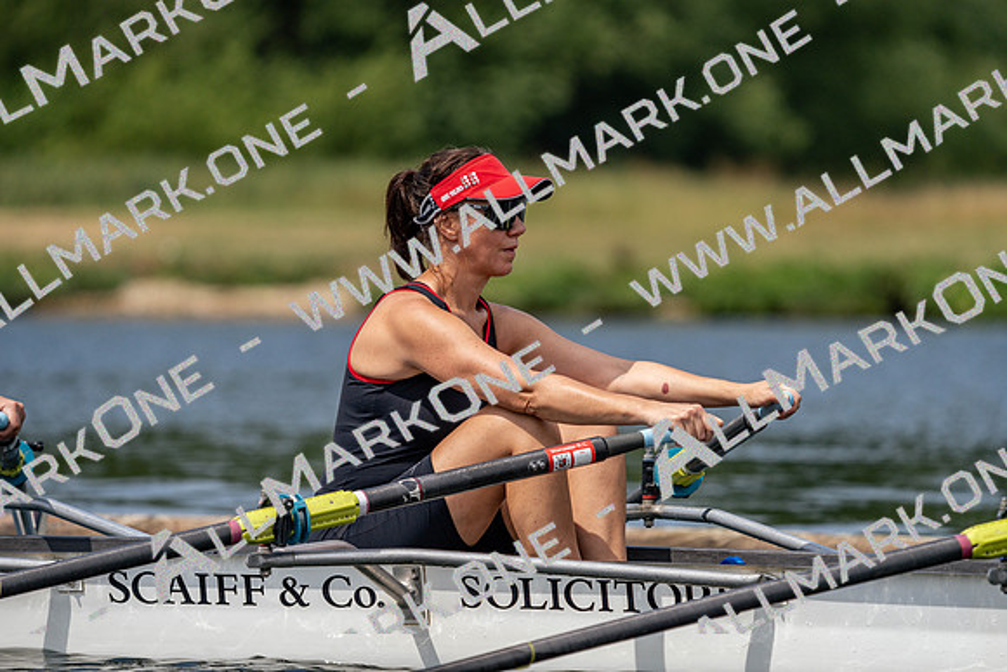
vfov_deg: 3.4
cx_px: 504
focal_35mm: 404
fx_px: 11303
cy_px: 336
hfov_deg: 5.1
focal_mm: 404
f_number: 6.3
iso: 250
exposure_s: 1/1600
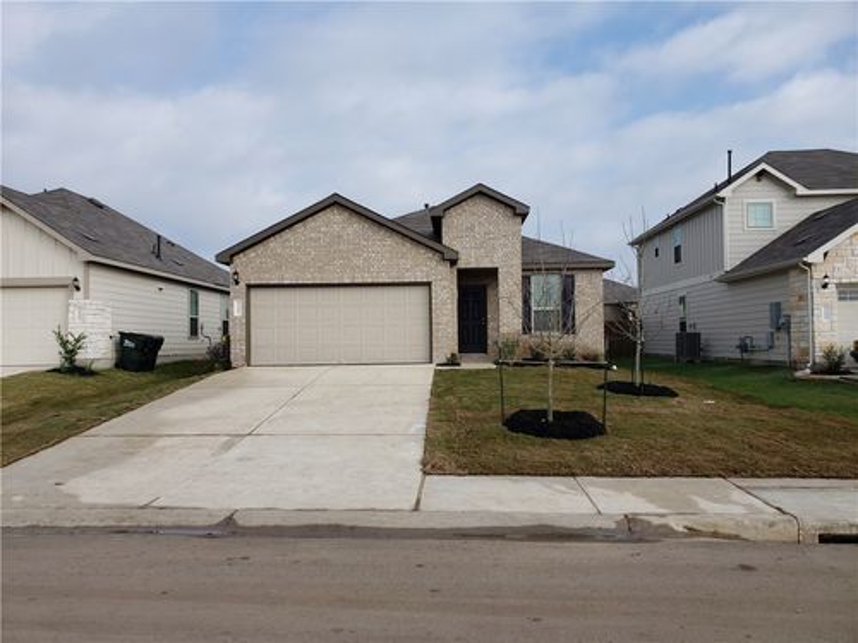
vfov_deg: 53.1
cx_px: 429
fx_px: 644
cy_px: 322
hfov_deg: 67.3
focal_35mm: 26
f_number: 2.4
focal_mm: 4.3
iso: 50
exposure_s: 1/1160
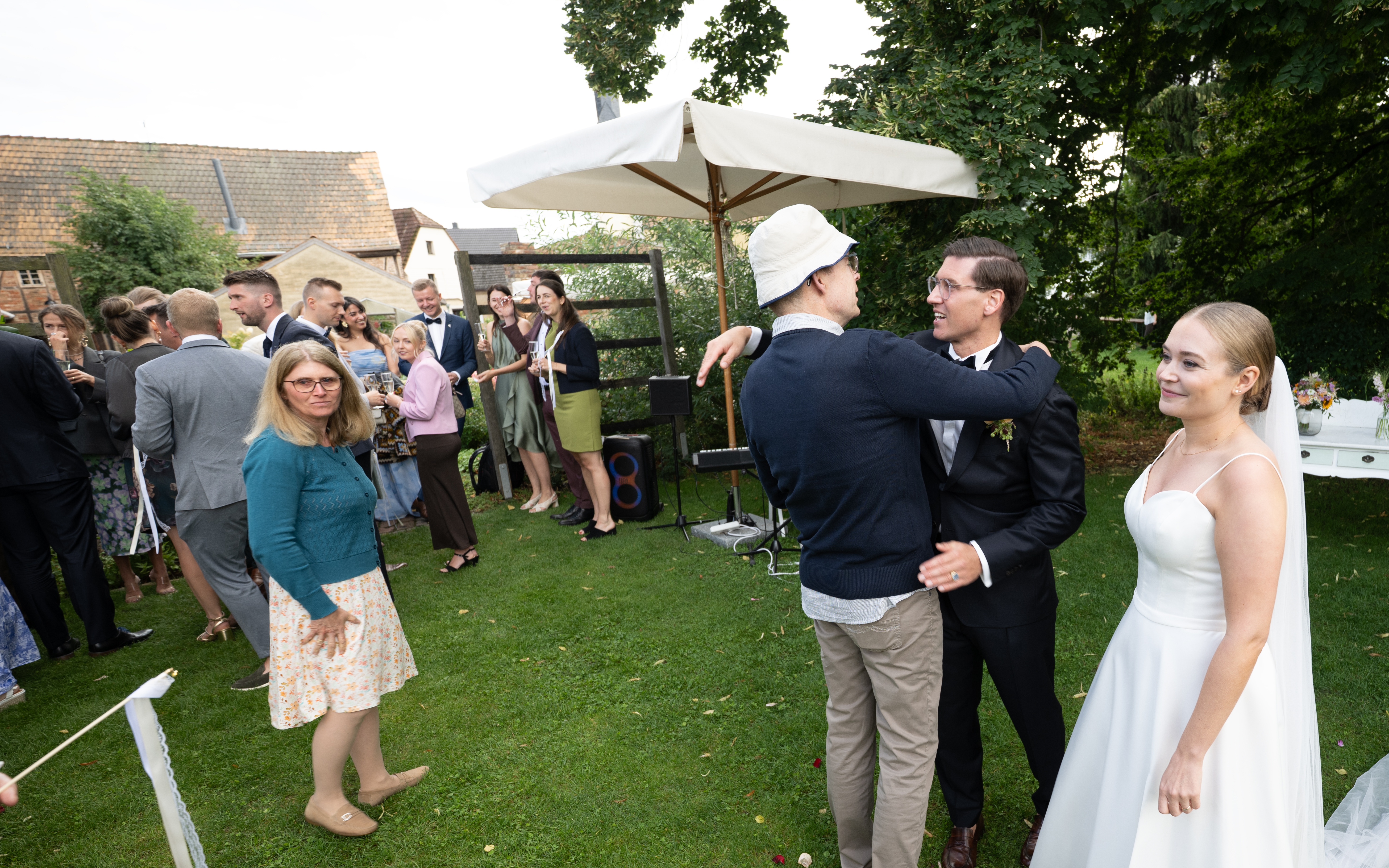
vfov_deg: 59.2
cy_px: 521
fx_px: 757
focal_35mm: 20
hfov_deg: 81.6
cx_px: 949
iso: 160
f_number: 3.5
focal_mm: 14
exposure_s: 1/125
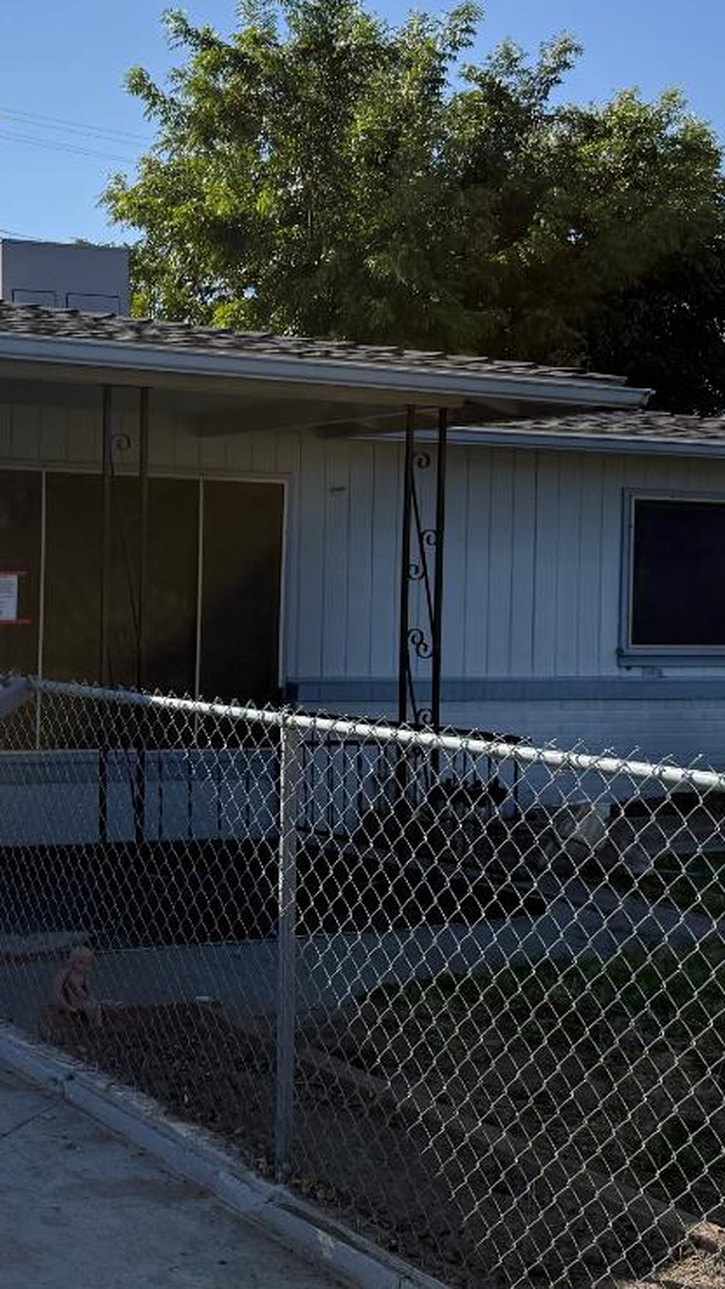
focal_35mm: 53
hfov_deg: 21.5
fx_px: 1812
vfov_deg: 39.2
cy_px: 616
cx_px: -73
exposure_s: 1/5714
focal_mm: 6.76
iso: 100
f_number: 1.78
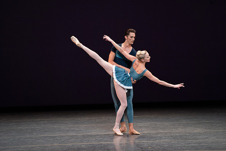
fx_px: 2248
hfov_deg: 5.8
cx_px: 113
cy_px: 76
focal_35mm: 358
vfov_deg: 3.8
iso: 5000
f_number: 8
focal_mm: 358
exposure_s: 1/400
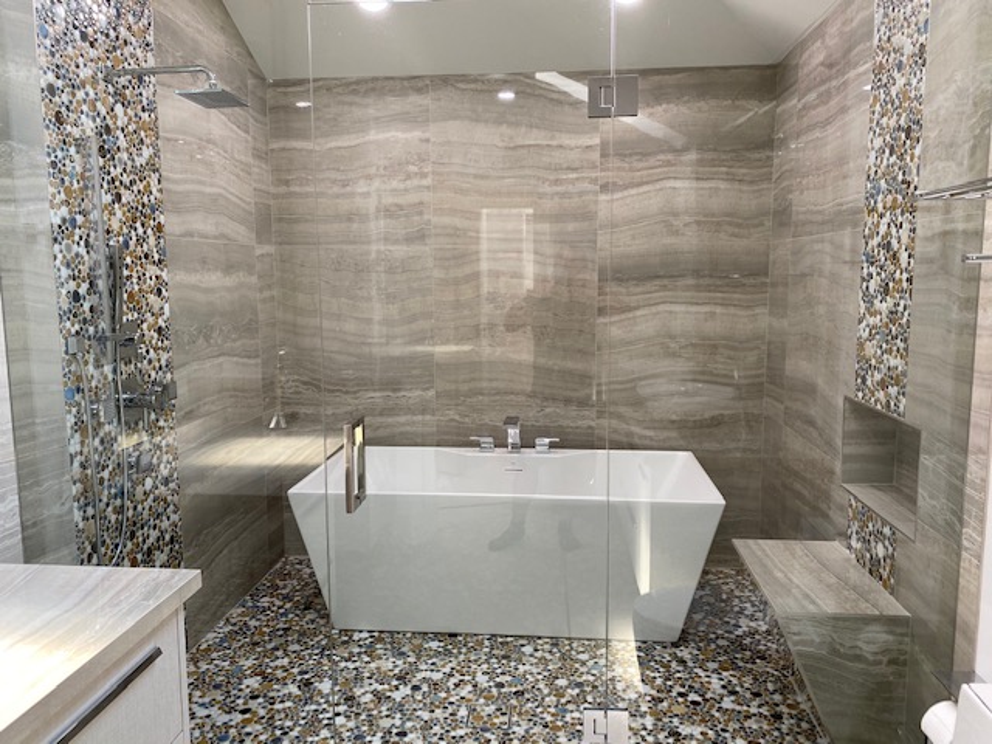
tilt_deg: -6.4
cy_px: 372
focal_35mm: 26
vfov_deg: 53.1
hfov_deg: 67.3
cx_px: 496
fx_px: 745
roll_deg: +0.2
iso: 100
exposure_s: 1/120
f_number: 1.8
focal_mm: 4.25
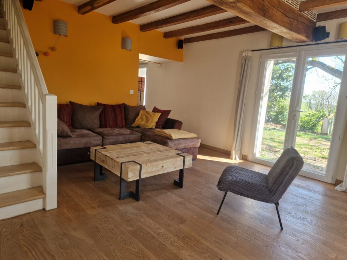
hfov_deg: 73.9
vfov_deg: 58.9
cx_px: 174
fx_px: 231
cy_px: 130
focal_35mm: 23
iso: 125
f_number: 1.8
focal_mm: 5.4
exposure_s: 1/180
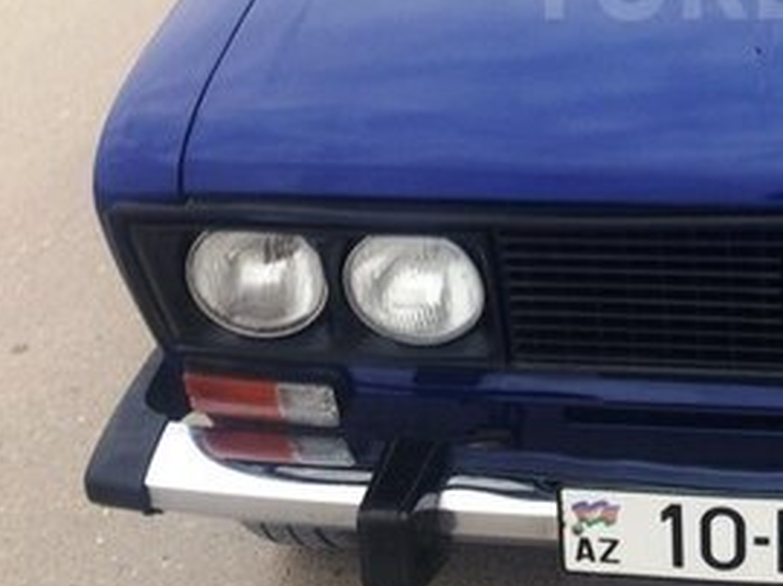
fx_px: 1605
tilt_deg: -22.6
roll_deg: -0.3
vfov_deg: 19.9
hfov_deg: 25.8
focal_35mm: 71
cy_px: -25
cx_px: 818
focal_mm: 4.15
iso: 40
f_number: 2.2
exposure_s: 1/100
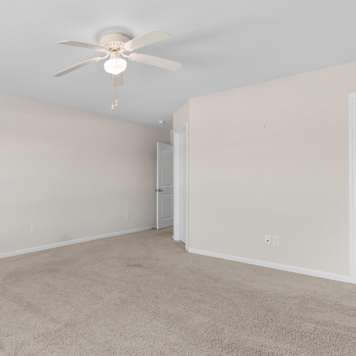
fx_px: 268
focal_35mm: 23
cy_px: 173
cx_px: 102
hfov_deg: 64.4
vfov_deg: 67.2
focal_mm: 10
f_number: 4.5
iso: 100
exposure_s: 1/2
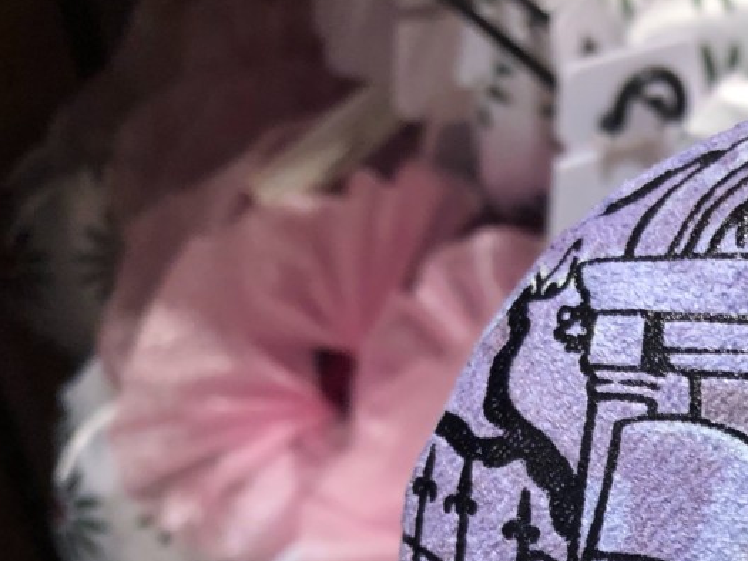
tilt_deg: -40.5
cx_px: 819
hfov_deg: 27.7
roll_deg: -4.7
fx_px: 1383
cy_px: 562
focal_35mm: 64
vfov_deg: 22.1
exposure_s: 1/20
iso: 40
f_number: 1.8
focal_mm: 3.99
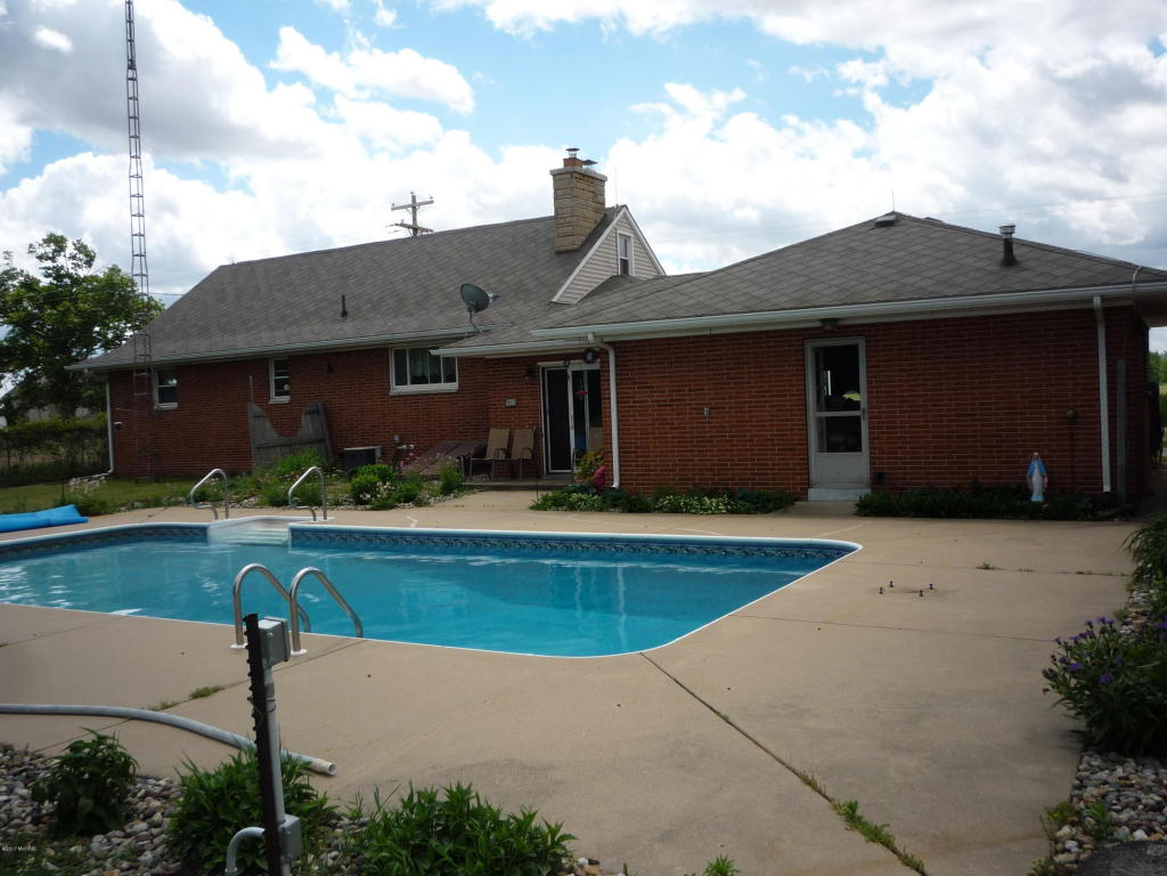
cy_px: 438
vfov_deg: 44.2
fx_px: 1079
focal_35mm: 32
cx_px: 584
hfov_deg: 56.8
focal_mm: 5.2
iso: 100
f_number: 5
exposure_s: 1/400
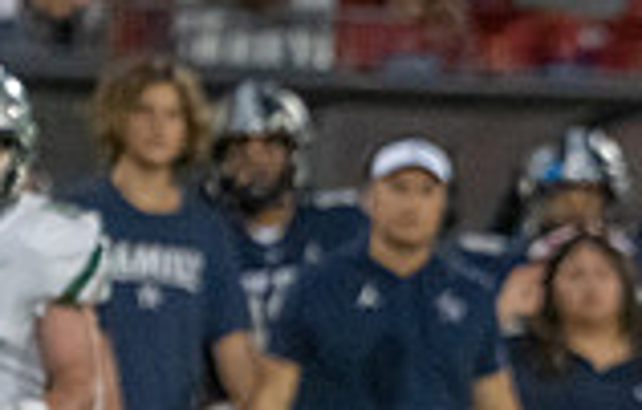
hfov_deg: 1.4
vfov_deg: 0.9
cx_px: 1087
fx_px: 25657
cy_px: 737
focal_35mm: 1457
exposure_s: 1/1000
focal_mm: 303
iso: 8000
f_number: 5.6
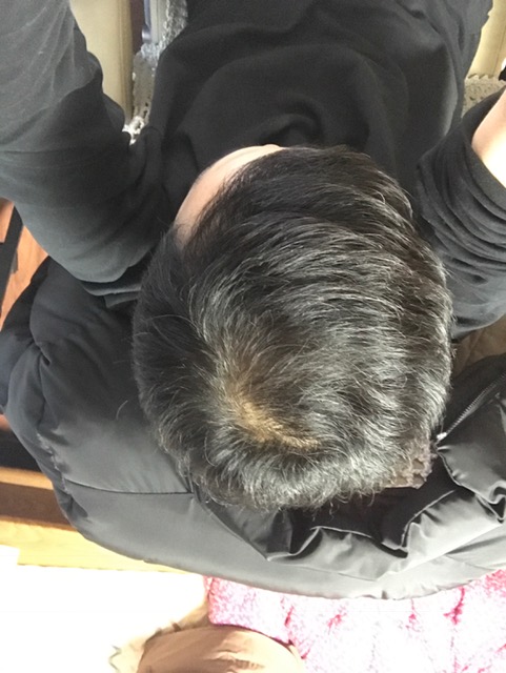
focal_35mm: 32
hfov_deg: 44.2
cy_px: 336
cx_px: 253
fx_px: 623
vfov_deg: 56.8
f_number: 2.2
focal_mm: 2.87
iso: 1000
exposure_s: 1/15
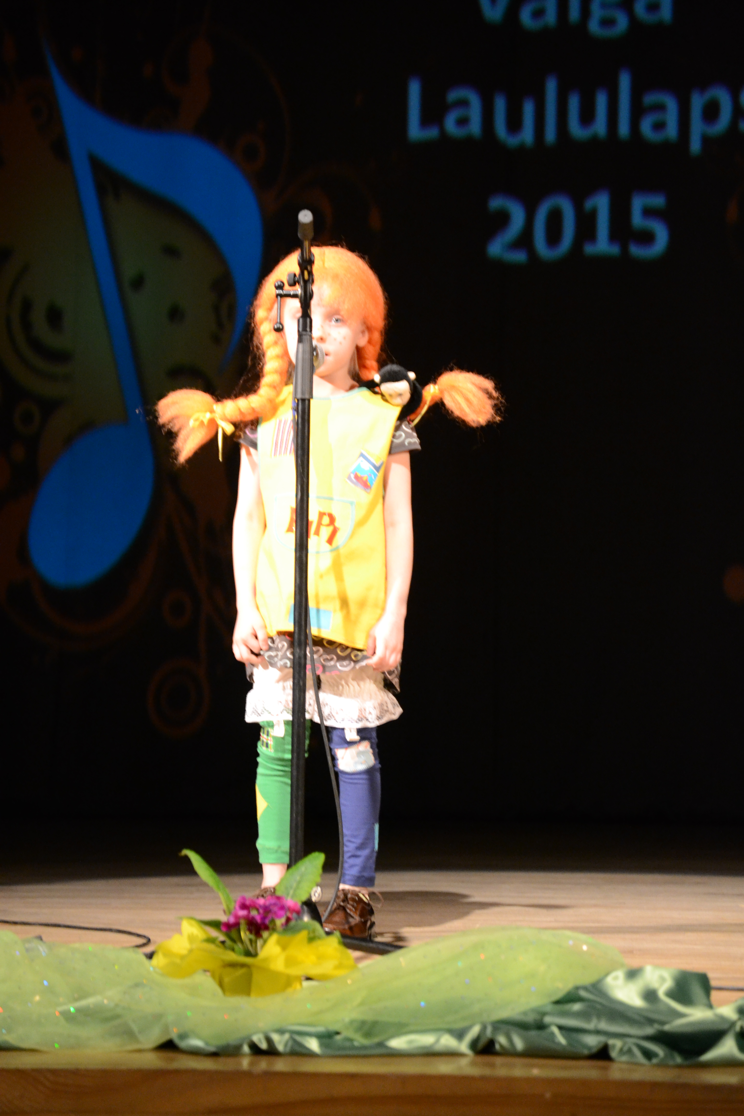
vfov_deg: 17.5
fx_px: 3627
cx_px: 372
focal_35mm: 117
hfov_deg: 11.7
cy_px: 558
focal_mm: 78
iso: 1600
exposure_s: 1/50
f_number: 4.5
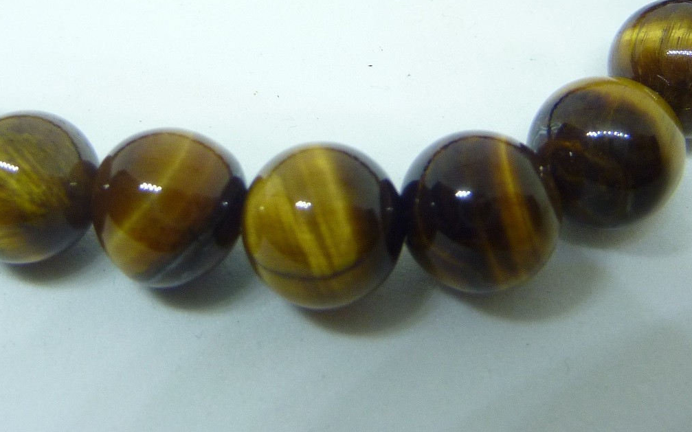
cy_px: -16
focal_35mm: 48
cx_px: 274
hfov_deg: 41.6
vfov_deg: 25.3
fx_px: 905
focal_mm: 4.1
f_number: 3.3
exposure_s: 1/30
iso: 200
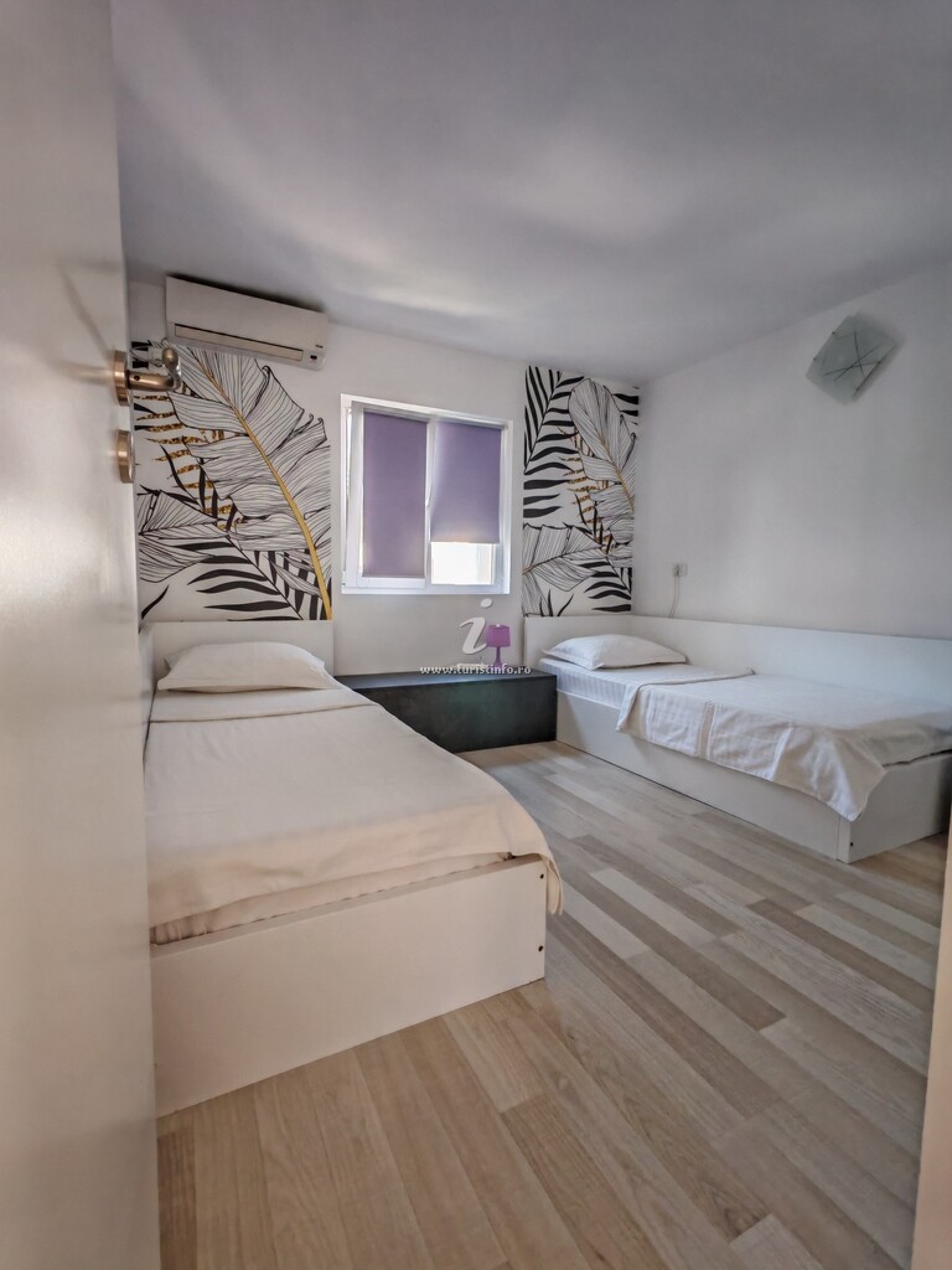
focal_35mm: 16
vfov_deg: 94.5
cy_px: 635
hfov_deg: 78.1
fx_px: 587
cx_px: 476
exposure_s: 1/50
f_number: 2.2
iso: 400
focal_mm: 1.96
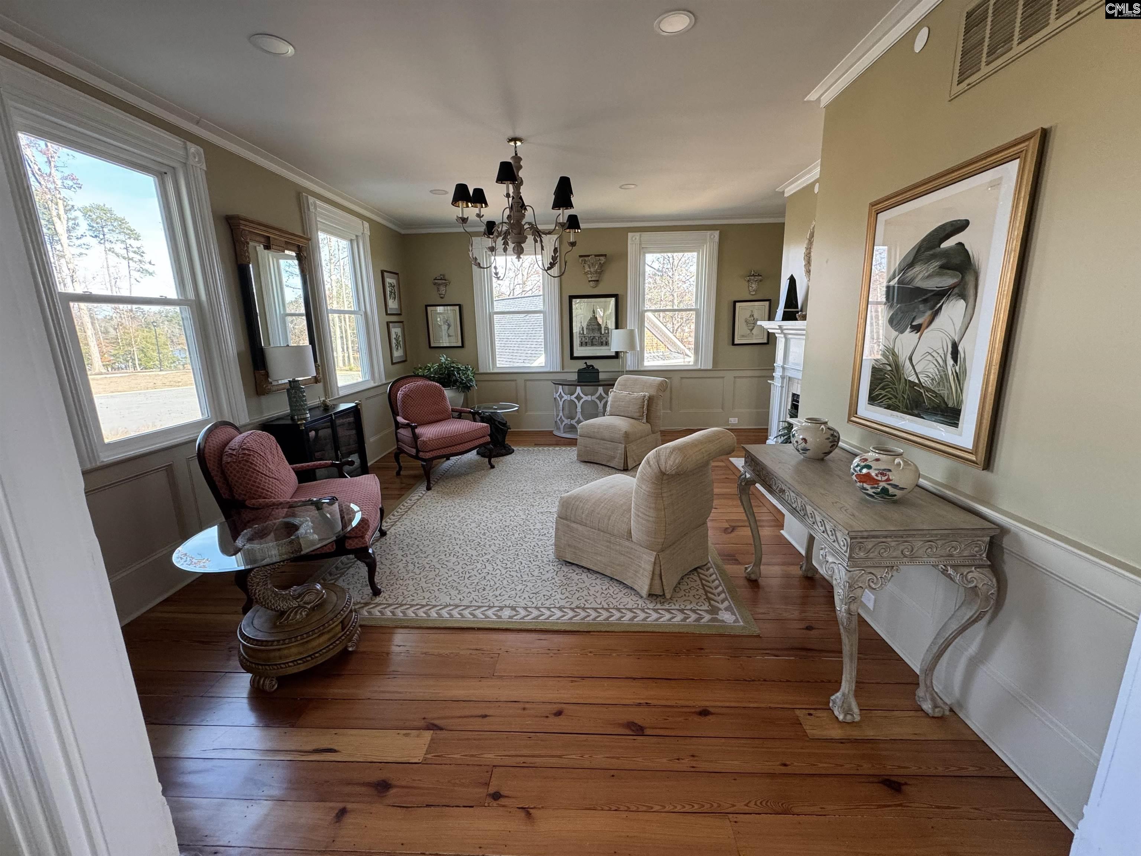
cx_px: 570
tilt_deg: -13.2
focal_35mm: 14
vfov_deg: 85.7
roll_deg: +1.5
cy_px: 428
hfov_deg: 102.1
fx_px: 461
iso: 200
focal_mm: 2.22
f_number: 2.2
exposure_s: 1/99
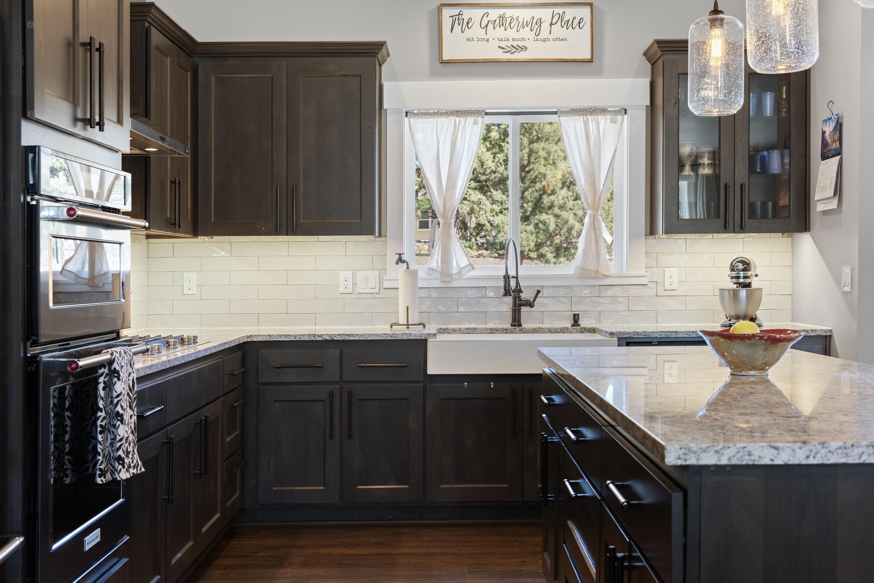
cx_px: 437
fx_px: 1117
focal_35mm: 46
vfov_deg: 29.3
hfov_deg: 42.7
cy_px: 292
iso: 200
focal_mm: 46
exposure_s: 1/13
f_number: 8
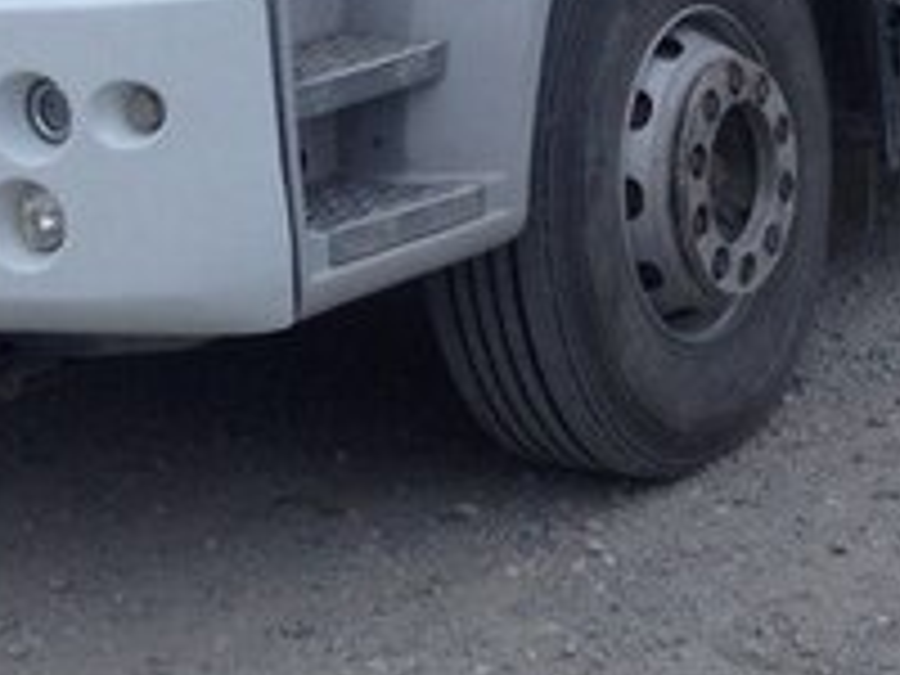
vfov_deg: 12.8
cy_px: -358
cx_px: 418
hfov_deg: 18.0
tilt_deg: -0.5
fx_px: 2834
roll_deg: +2.5
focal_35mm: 109
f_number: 2.4
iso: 64
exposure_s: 1/20
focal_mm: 4.12
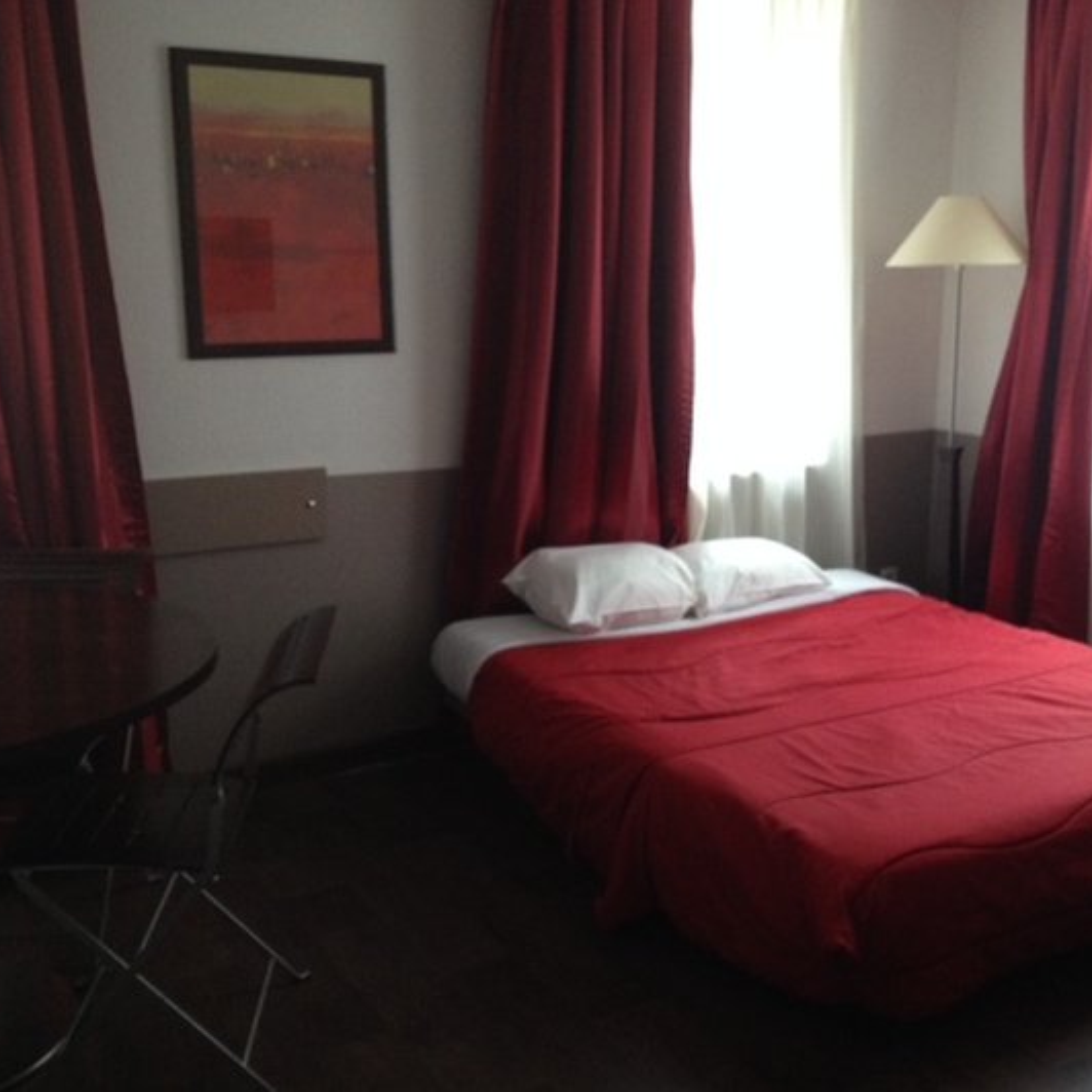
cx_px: 709
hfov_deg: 39.6
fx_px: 1499
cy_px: 550
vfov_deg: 40.0
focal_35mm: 42
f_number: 2.4
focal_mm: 4.28
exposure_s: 1/20
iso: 200
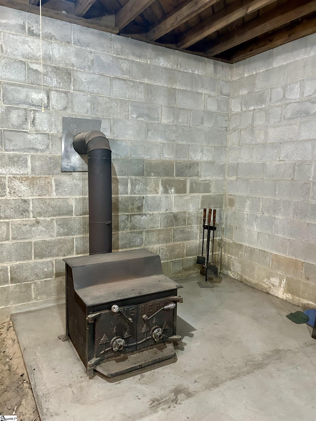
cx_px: 158
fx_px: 316
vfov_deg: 67.3
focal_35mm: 26
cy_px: 210
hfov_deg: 53.1
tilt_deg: -6.5
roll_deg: -0.5
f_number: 1.5
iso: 500
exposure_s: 1/40
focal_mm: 5.7
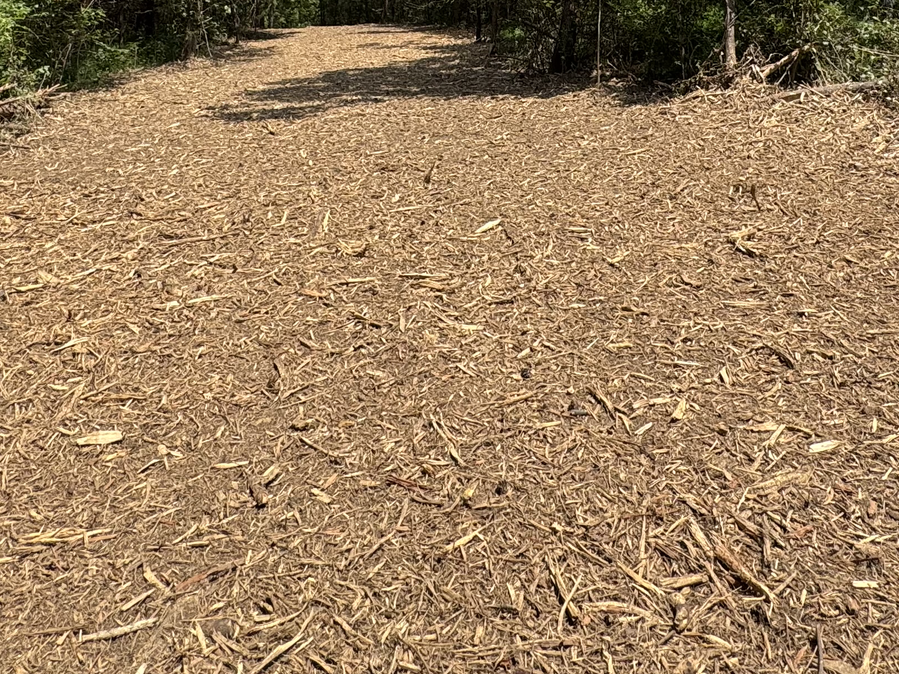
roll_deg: +0.0
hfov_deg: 52.4
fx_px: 909
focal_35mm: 35
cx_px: 515
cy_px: -87
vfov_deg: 34.5
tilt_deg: +7.9
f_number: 2.2
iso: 40
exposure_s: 1/1034
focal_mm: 2.22
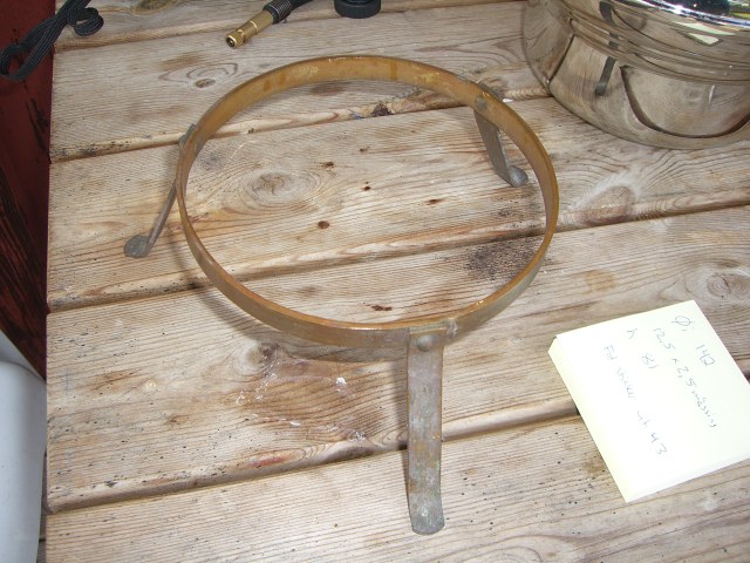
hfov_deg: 49.0
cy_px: 282
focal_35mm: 38
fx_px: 823
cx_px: 375
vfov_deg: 37.7
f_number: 2.7
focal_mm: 6.2
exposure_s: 1/160
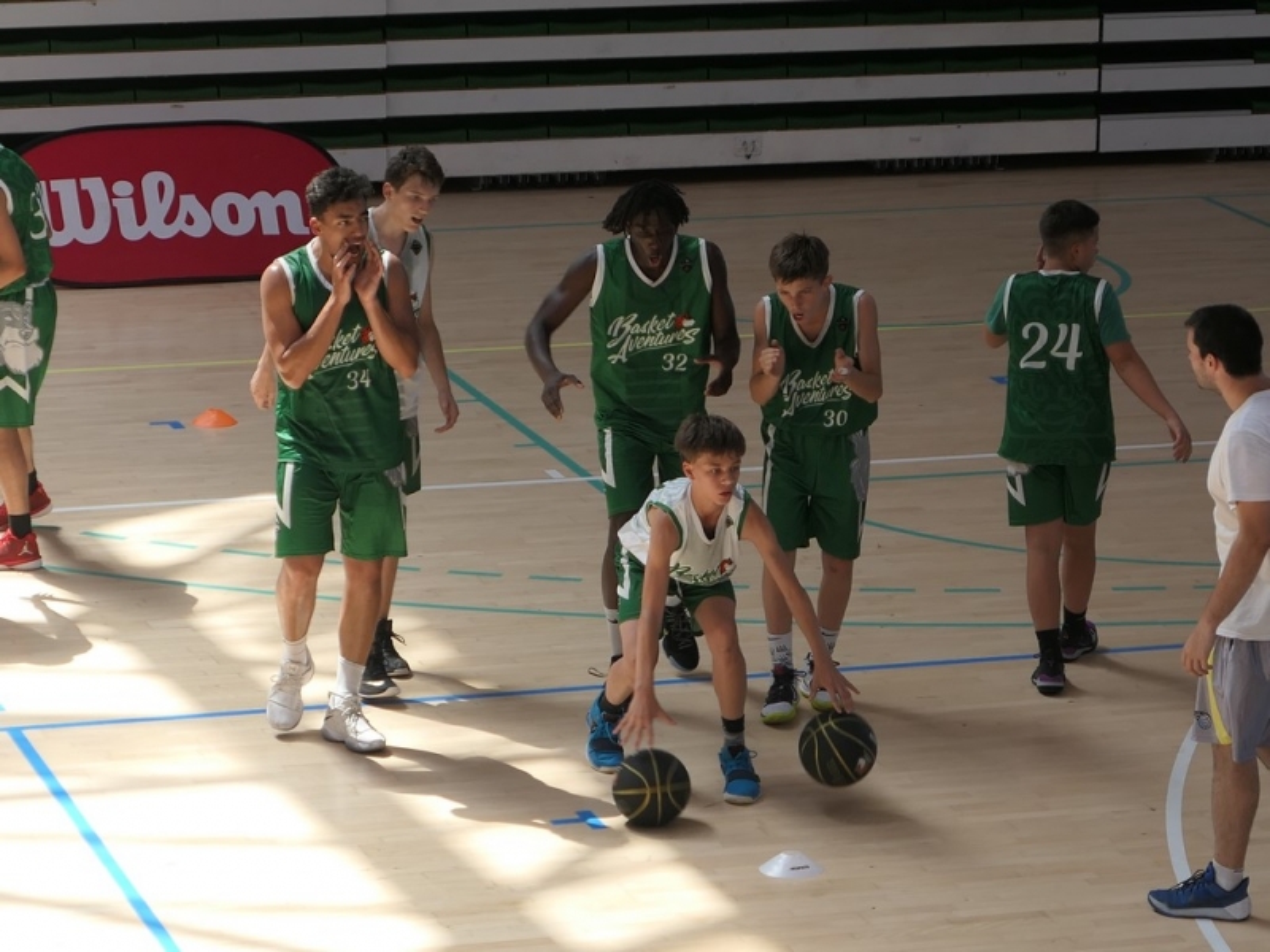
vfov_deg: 9.5
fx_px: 5723
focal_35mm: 156
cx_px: 635
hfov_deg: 12.7
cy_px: 476
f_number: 2.8
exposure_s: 1/250
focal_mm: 26.4
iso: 125
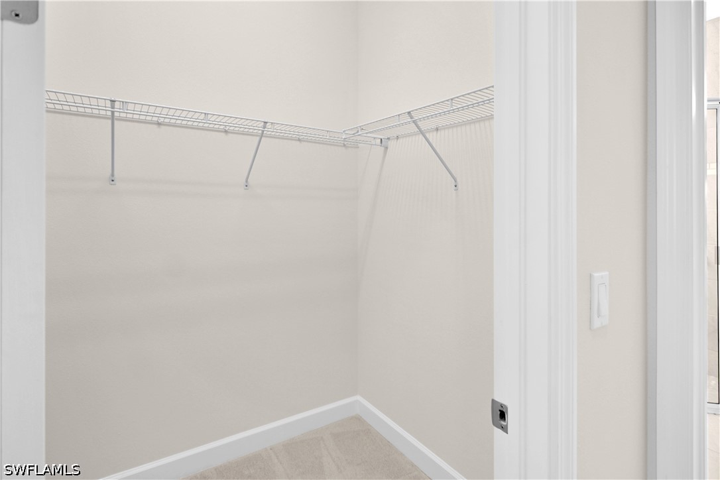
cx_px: 360
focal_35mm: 18
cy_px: 240
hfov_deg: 90.0
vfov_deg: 67.4
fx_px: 360
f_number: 3.5
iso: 100
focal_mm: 12
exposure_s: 1/20
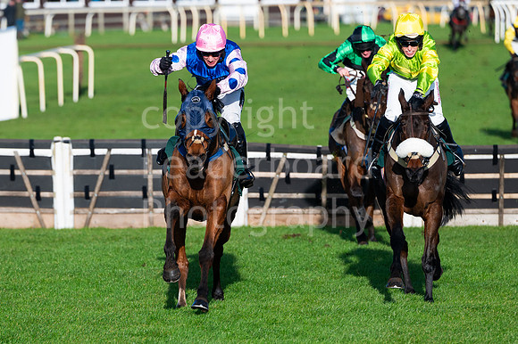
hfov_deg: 6.0
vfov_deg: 4.0
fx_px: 4961
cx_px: 223
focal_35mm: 345
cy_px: 160
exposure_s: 1/4000
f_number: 3.5
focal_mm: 200
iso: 250
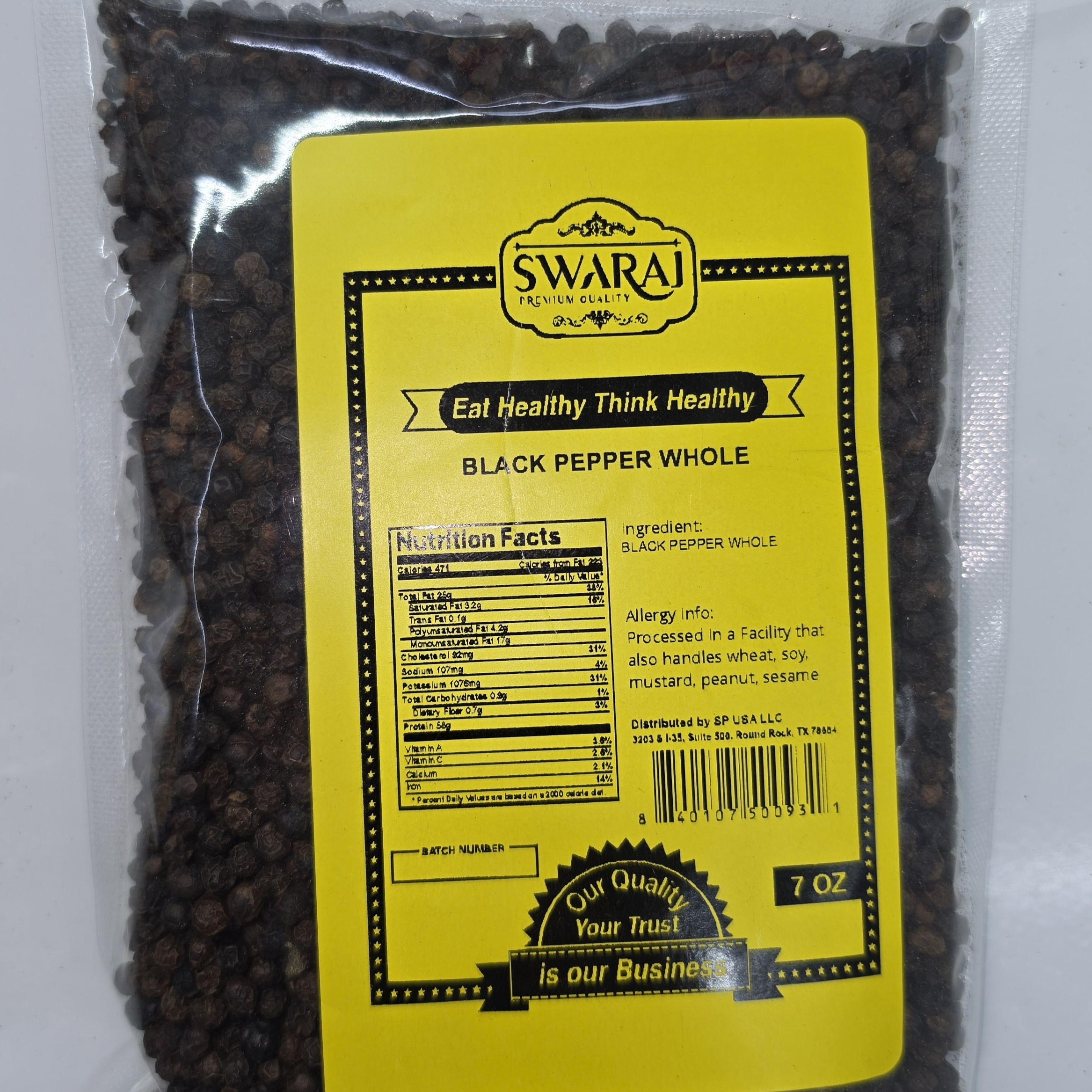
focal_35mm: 28
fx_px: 999
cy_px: 461
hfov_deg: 57.3
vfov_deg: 57.0
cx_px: 551
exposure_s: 1/60.2
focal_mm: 6.5
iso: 50
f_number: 1.4
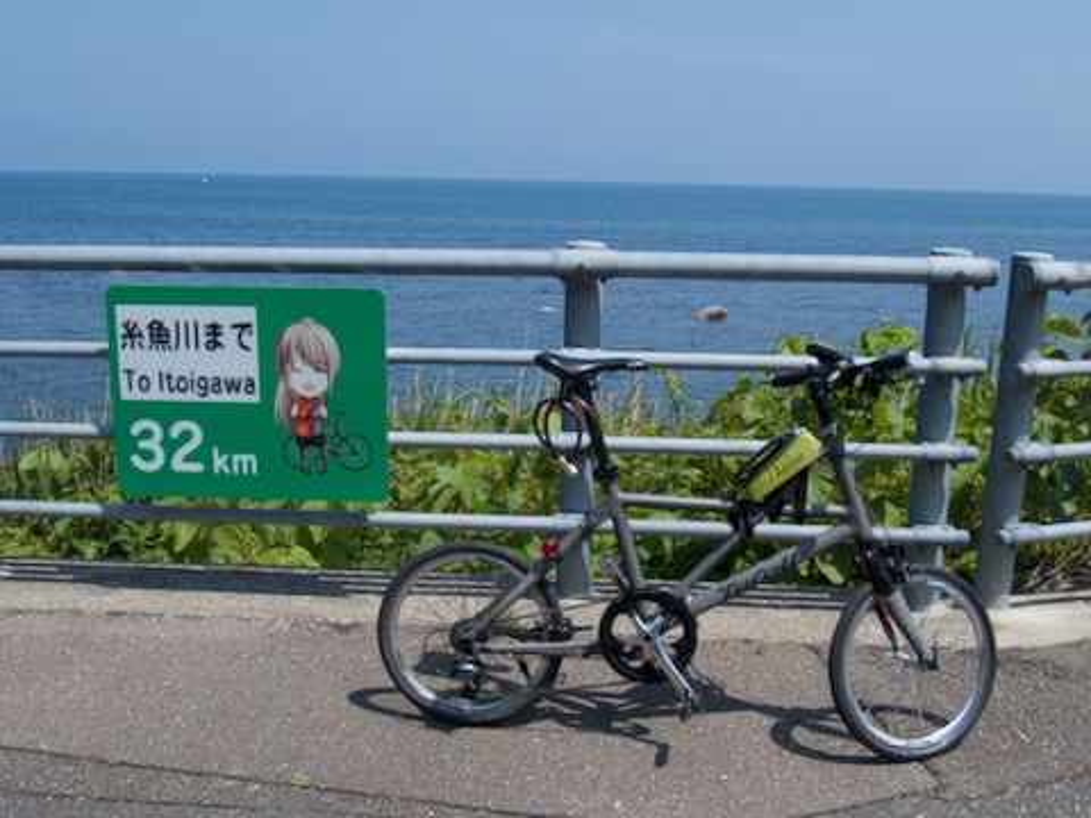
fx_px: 1135
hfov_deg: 51.4
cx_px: 546
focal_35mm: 36
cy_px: 409
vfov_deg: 39.7
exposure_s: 1/160
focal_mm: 6.37
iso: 100
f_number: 10
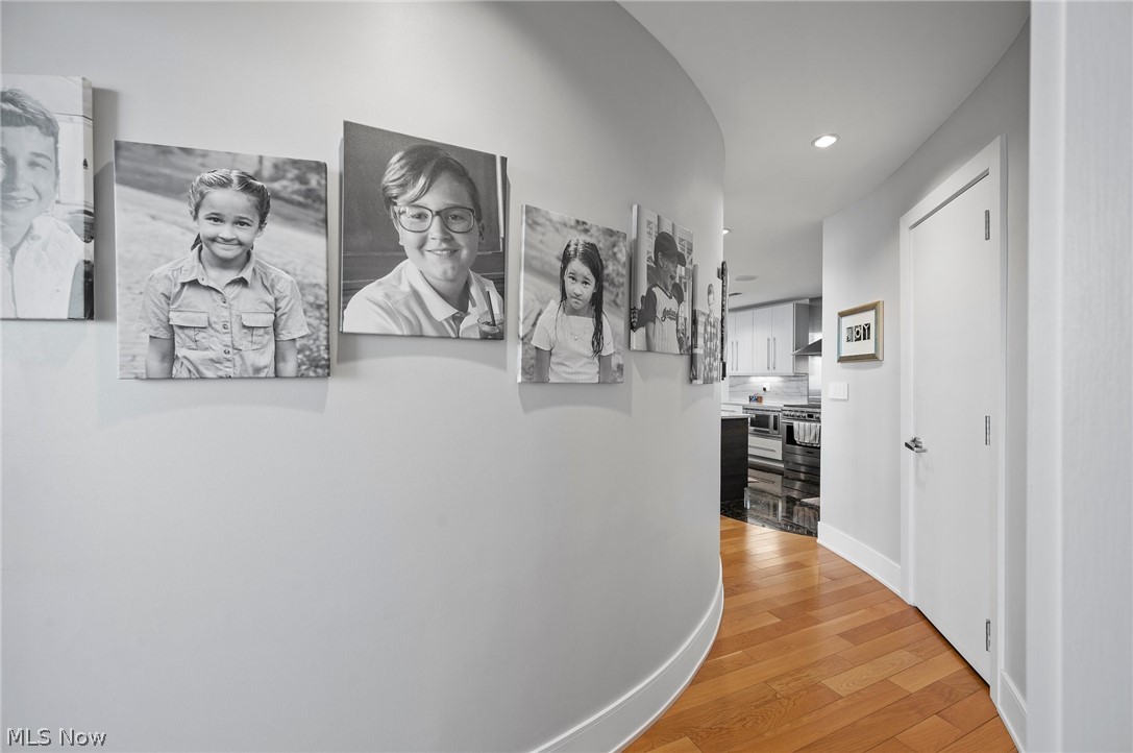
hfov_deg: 104.3
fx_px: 440
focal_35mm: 14
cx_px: 566
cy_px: 376
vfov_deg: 81.1
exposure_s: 1/6
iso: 400
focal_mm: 14
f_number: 8
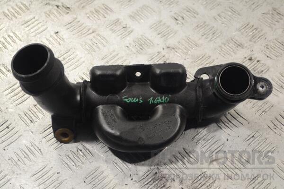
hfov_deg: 30.5
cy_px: 94
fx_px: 521
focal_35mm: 66
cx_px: 142
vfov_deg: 20.6
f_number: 5.3
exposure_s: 1/30
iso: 180
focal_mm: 44
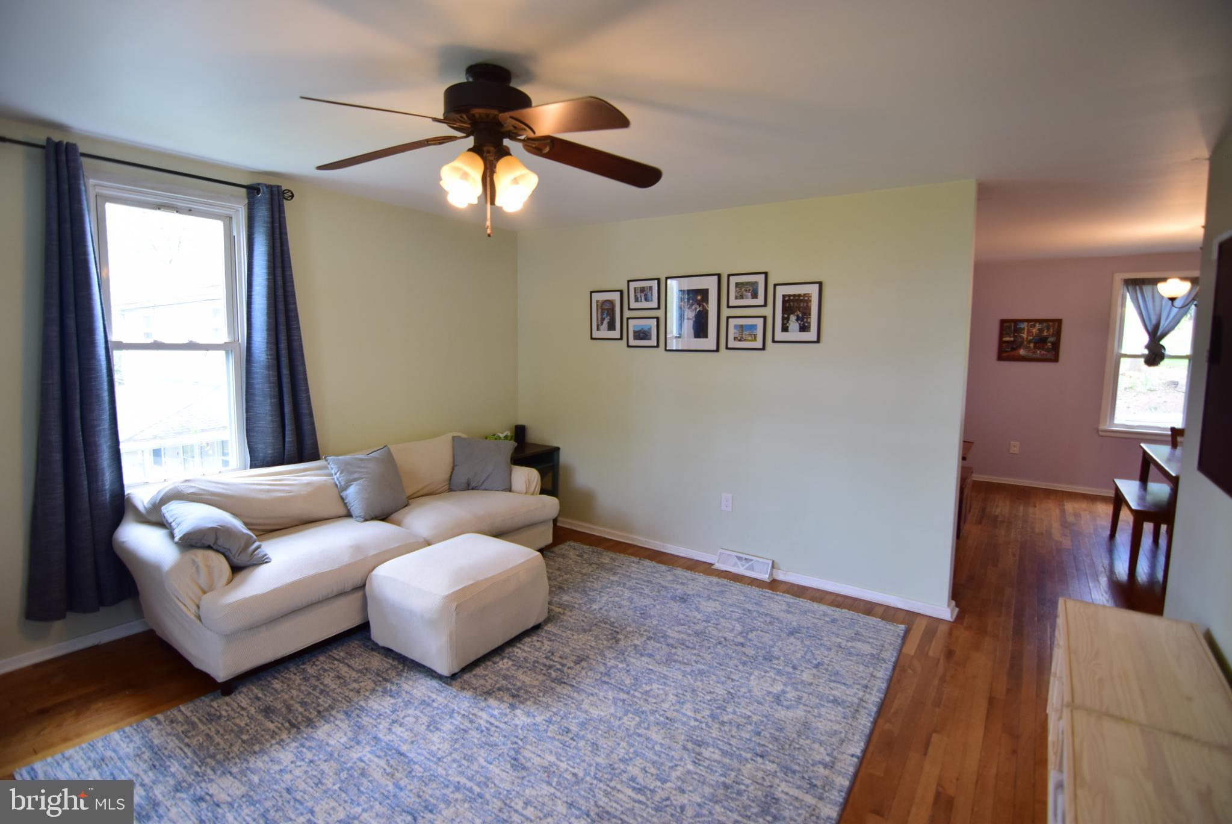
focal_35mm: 16
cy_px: 412
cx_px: 616
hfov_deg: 94.9
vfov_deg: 72.2
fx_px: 565
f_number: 3.5
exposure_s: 1/50
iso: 250
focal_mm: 11
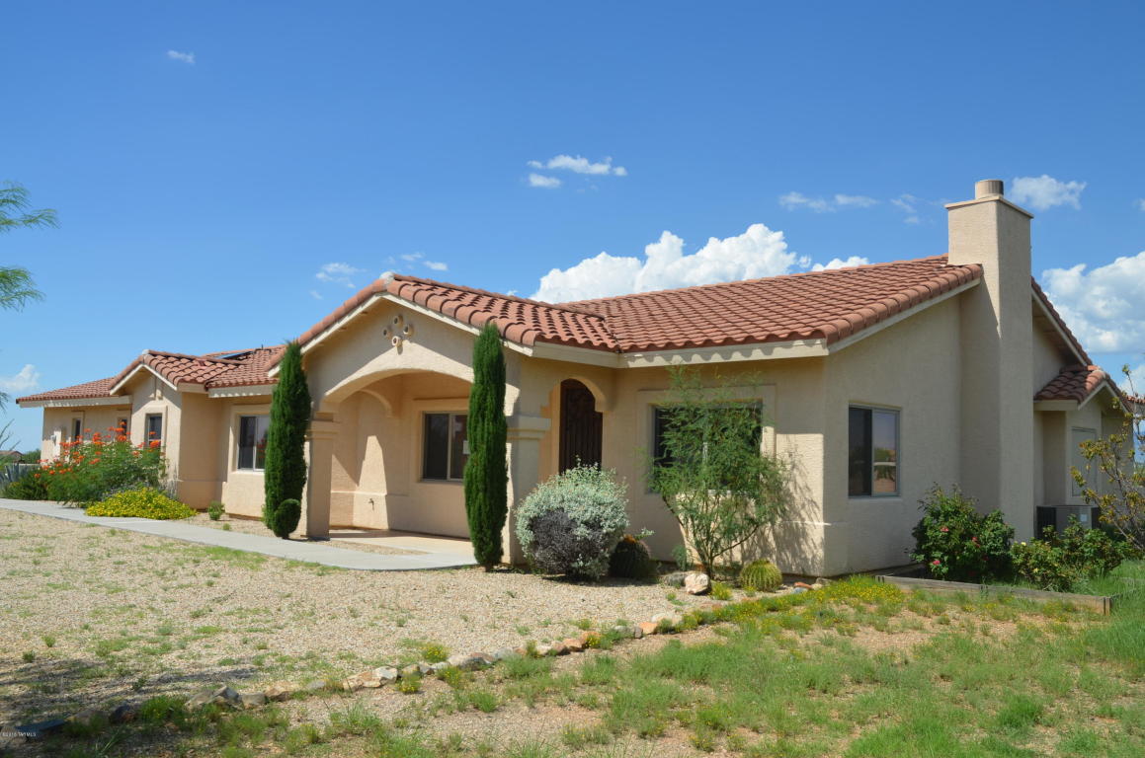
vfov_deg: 39.8
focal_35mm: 33
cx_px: 572
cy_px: 379
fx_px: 1048
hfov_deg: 57.3
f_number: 8
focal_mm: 22
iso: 100
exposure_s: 1/250
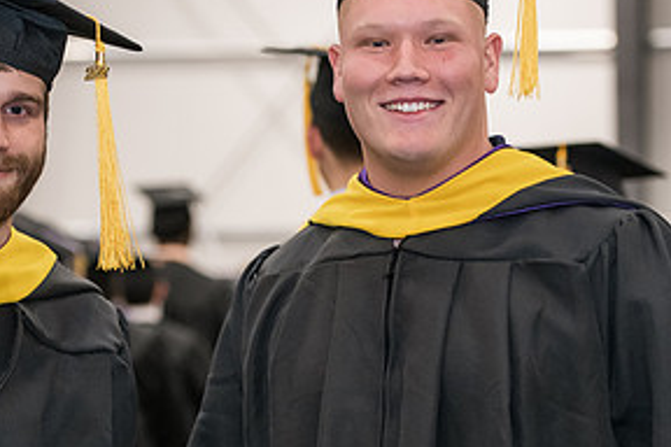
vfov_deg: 8.3
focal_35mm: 165
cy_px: 267
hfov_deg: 12.4
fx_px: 3075
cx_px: 210
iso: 2000
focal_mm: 82
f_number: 3.2
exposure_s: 1/200
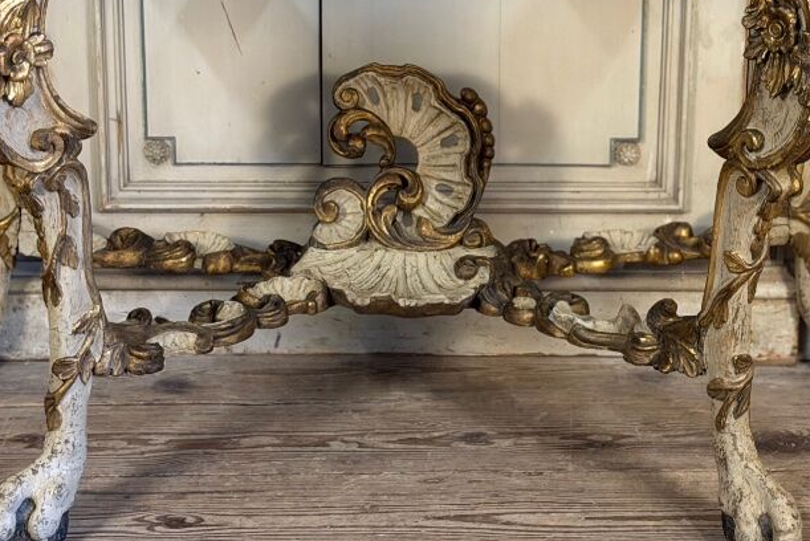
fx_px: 2206
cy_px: 175
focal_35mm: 98
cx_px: 443
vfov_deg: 14.0
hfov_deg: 20.8
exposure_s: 1/50
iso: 200
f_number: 1.78
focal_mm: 6.76
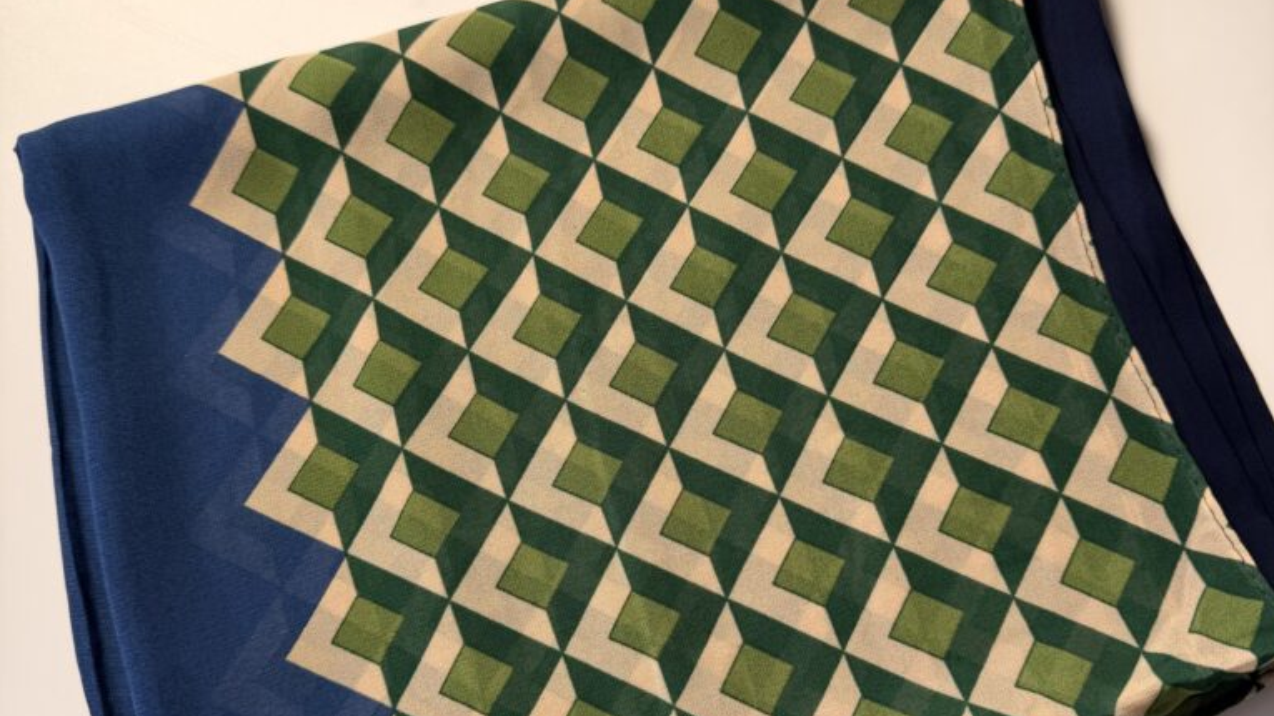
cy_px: 408
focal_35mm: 35
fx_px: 1182
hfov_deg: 56.6
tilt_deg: -75.9
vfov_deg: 33.6
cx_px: 638
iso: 80
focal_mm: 6.76
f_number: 1.78
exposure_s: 1/543
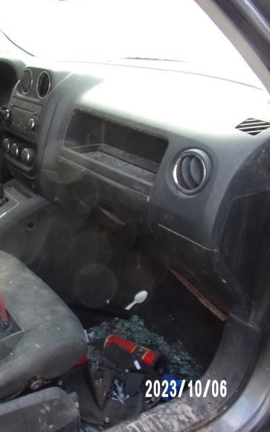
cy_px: 215
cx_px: 17
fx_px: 412
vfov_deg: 55.3
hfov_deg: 33.9
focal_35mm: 35
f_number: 3.3
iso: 80
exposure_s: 1/56
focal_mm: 4.3
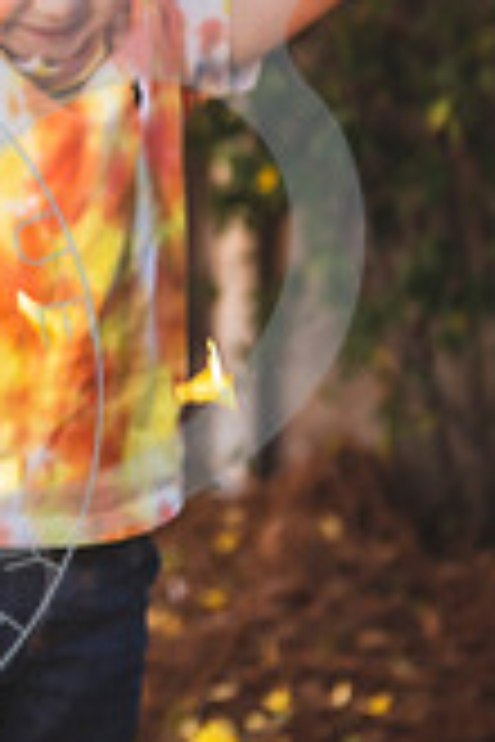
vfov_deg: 15.4
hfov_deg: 10.3
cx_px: -112
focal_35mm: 131
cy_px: 54
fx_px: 2702
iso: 100
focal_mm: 48
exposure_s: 1/250
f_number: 2.8
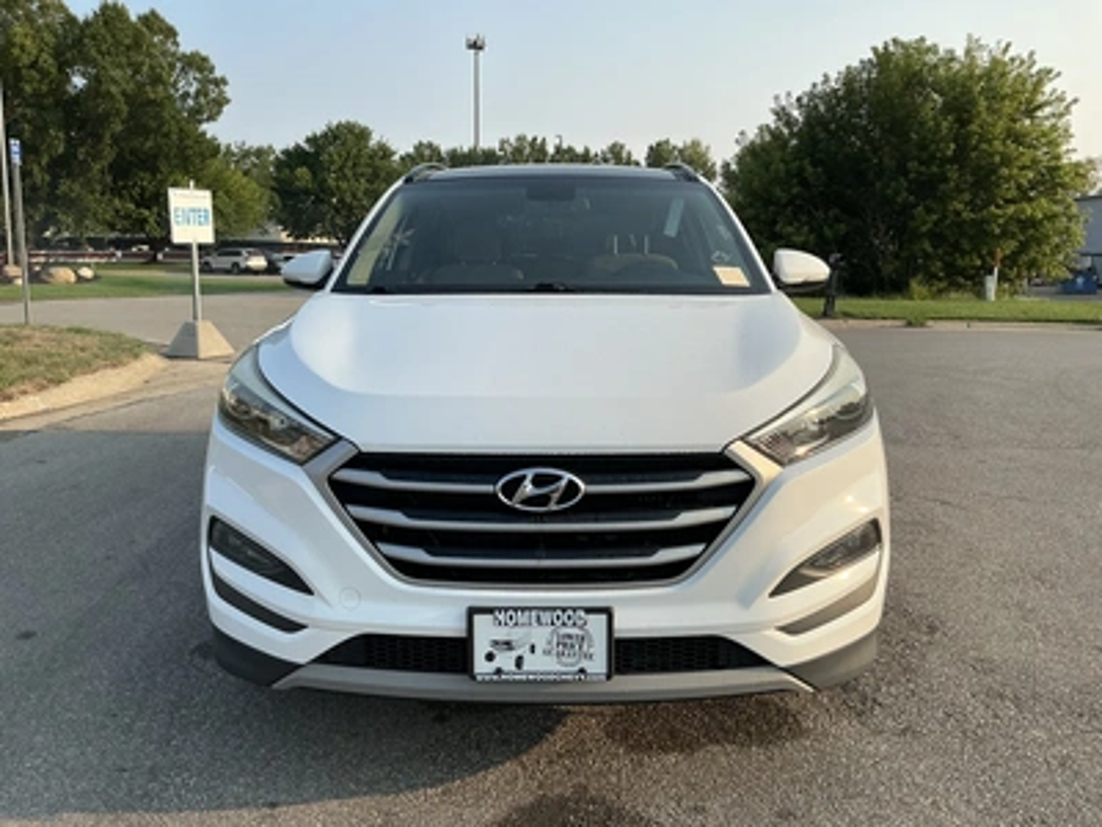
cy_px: 414
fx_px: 891
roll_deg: -0.4
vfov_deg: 49.7
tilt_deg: -7.5
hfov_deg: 63.4
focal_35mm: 28
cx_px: 551
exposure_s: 1/1168
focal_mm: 3
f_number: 1.8
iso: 25
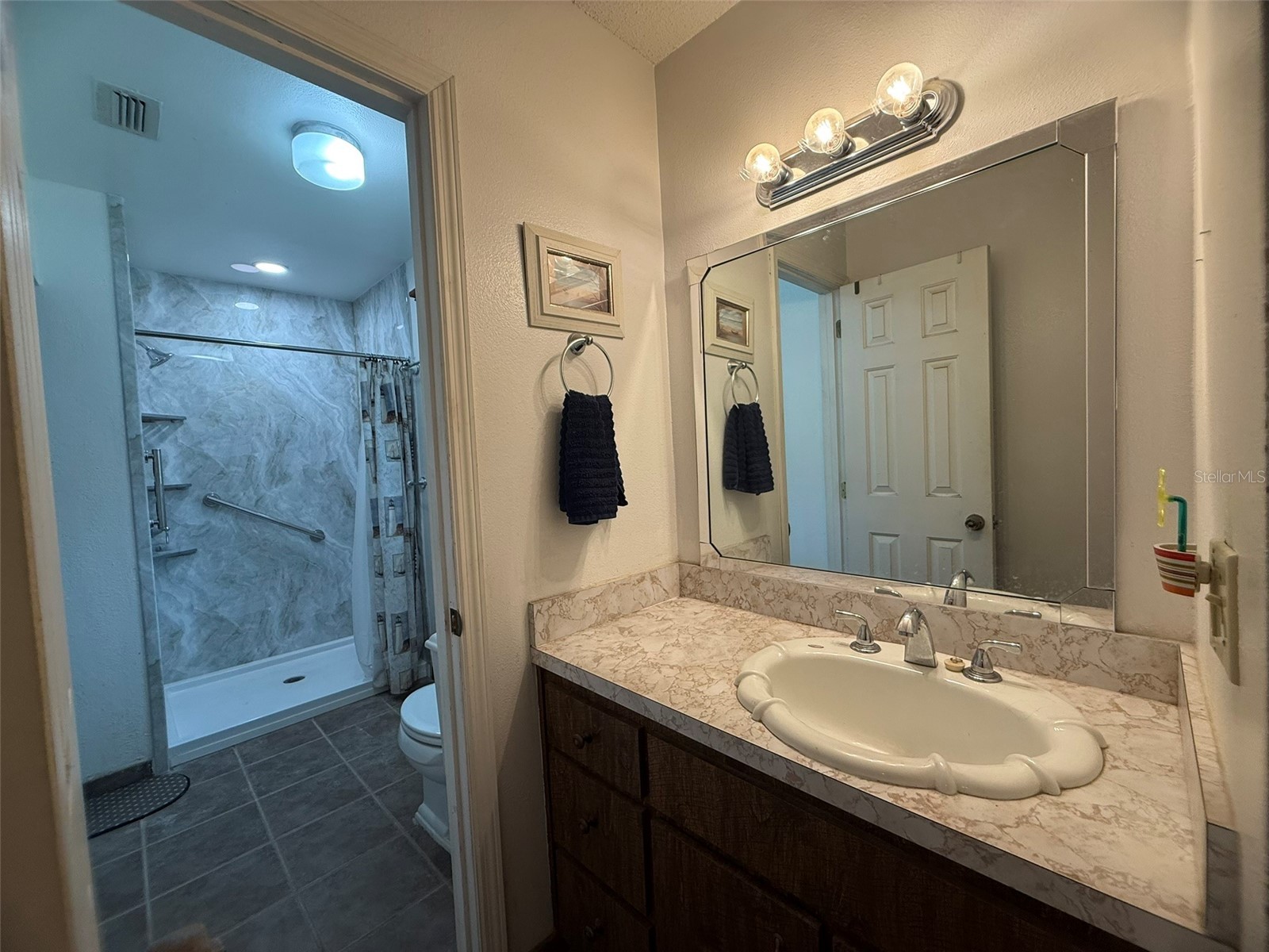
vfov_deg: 85.7
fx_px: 513
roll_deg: +2.6
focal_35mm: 14
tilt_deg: -0.3
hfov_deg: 102.1
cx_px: 634
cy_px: 476
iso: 125
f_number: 2.2
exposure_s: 1/120
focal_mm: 2.22
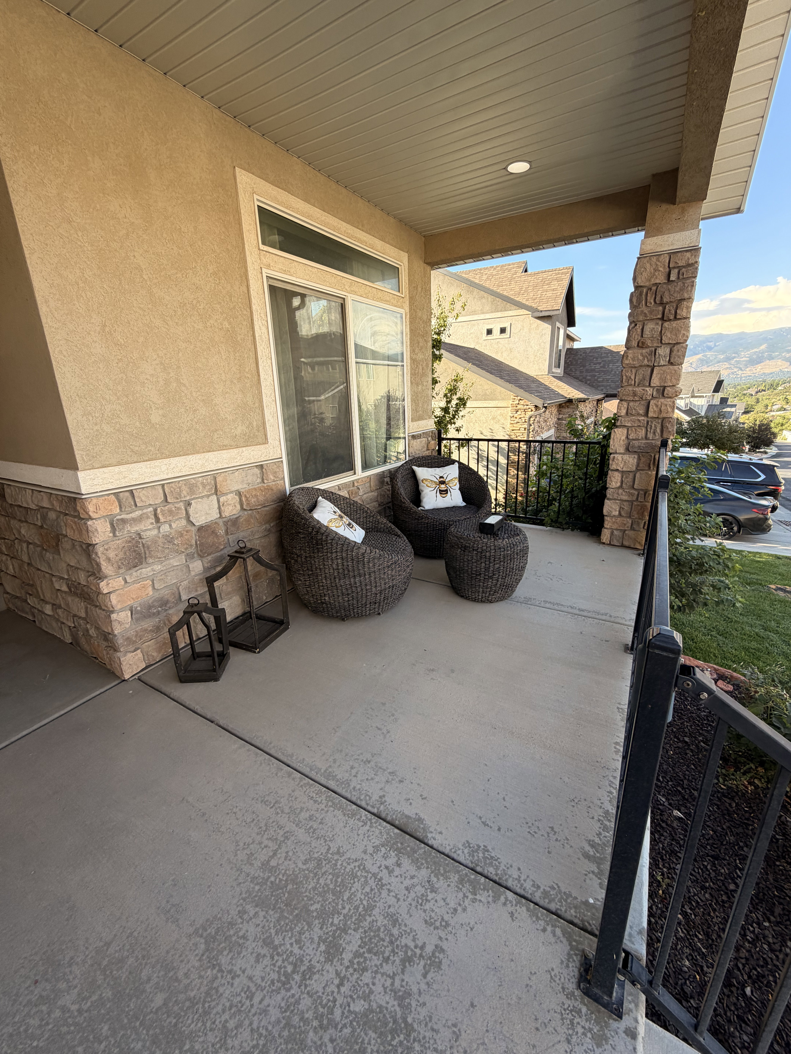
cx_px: 396
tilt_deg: -18.5
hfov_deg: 85.7
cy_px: 527
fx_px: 427
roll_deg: +0.5
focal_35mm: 14
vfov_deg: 102.1
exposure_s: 1/224
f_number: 2.2
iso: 50
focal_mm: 2.22
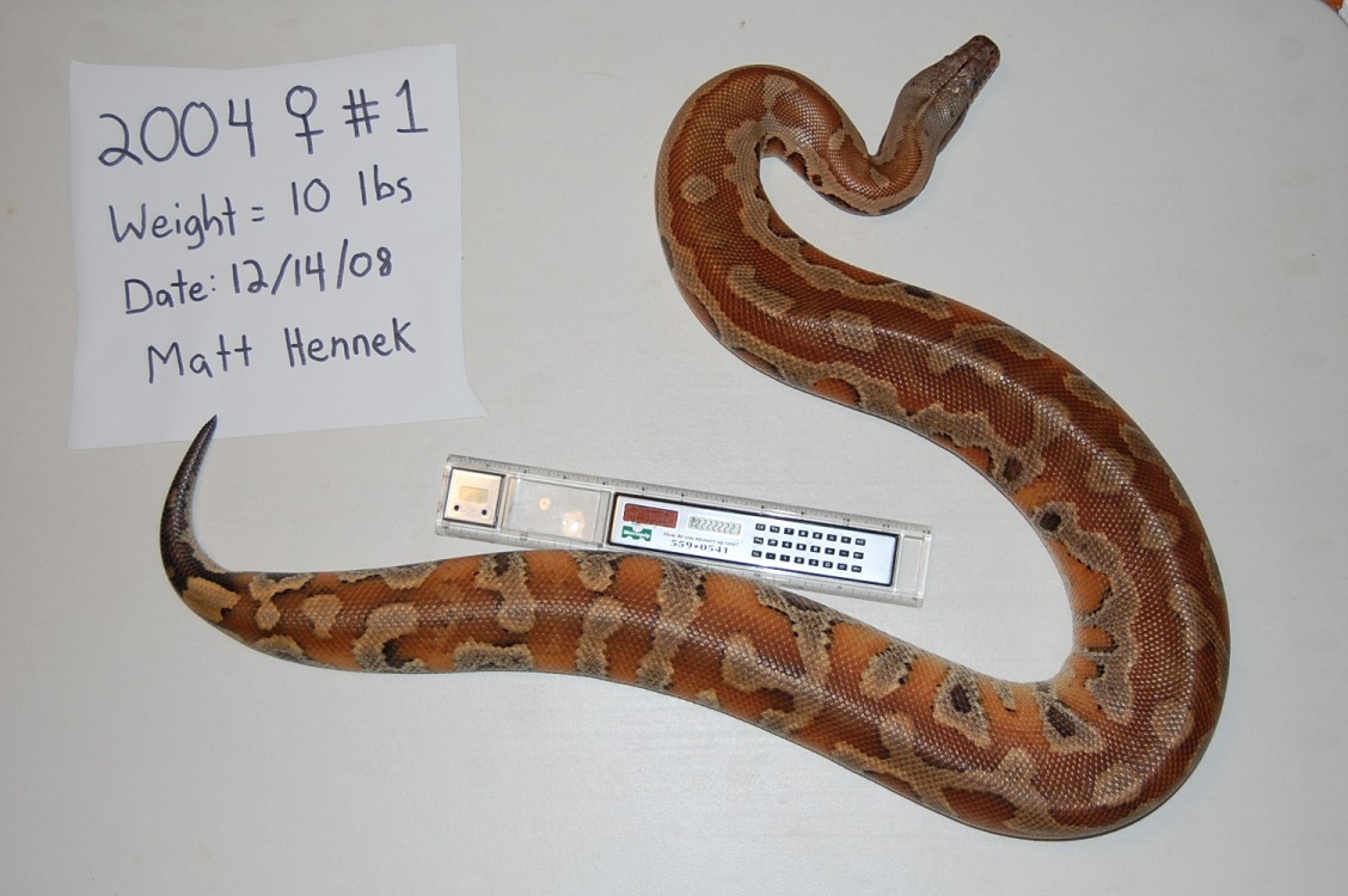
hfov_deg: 42.4
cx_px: 674
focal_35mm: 46
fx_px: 1740
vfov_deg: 28.9
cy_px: 448
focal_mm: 31
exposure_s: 1/60
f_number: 4.5
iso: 400
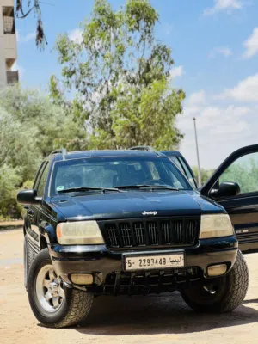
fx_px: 765
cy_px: 172
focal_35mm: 77
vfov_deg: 25.3
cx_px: 129
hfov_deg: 19.1
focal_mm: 9
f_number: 2.8
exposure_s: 1/742
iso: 25
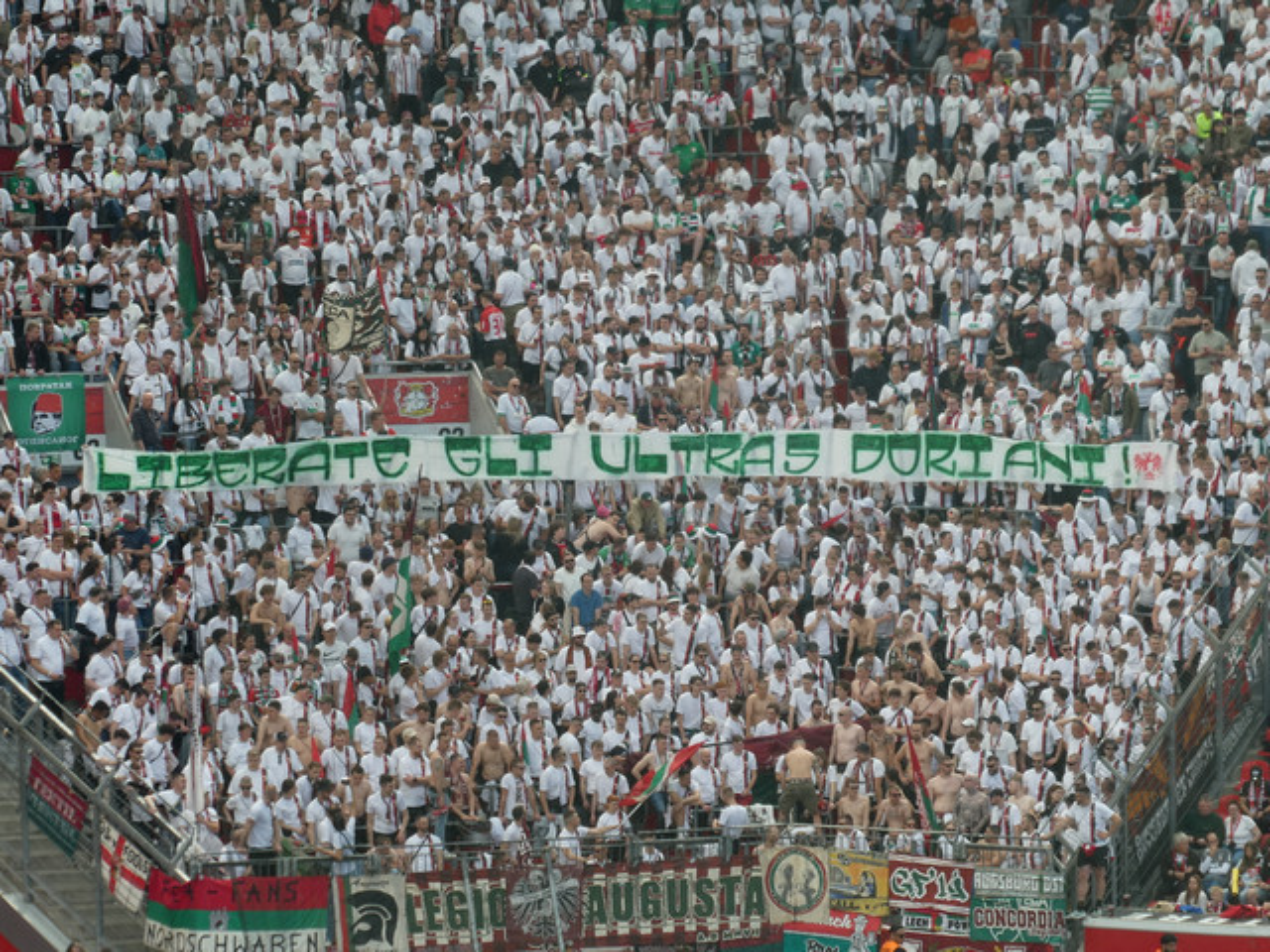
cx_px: 635
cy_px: 476
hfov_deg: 7.9
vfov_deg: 5.9
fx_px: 9172
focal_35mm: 250
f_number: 5.6
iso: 80
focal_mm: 44.8
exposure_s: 1/125
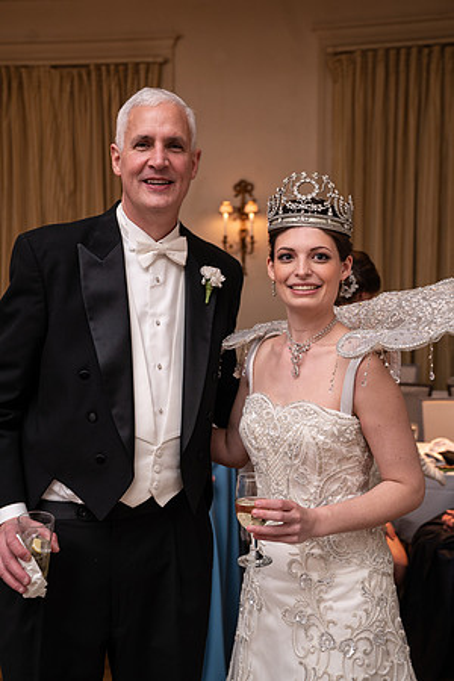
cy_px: 340
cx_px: 227
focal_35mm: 46
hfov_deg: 29.2
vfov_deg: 42.7
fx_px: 870
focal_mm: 46
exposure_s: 1/25
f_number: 4.5
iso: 800
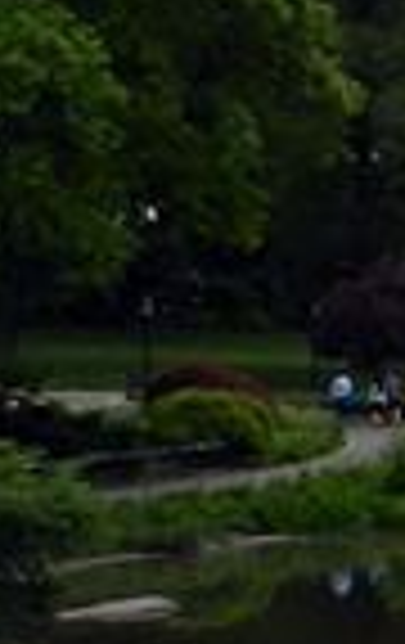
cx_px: 918
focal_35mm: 174
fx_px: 3058
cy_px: -99
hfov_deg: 7.2
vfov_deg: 11.8
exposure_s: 1/125
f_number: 3.4
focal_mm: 4
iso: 160
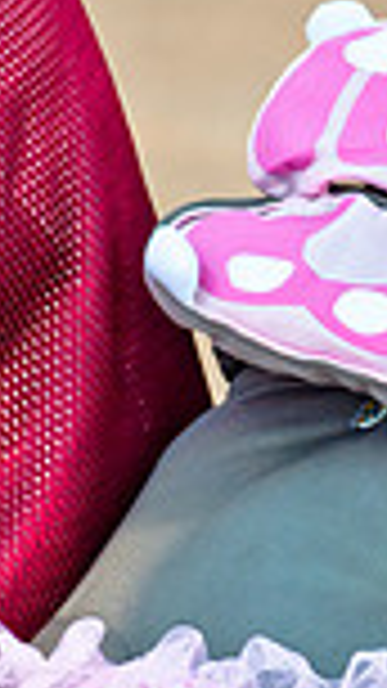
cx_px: 344
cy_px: 477
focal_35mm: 925
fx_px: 16884
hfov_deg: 1.3
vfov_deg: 2.3
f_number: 5
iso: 400
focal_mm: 200
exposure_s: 1/400
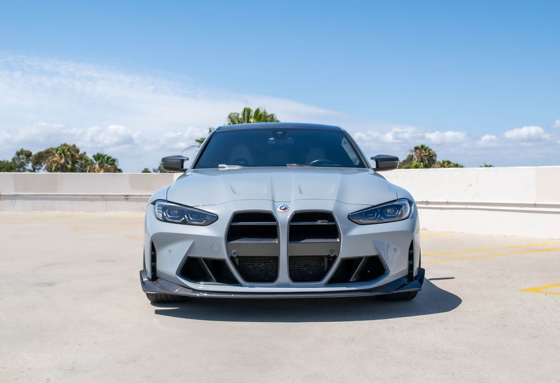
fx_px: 719
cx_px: 288
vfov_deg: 29.9
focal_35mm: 46
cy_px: 192
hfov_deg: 42.6
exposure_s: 1/2000
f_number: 8
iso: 400
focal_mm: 30
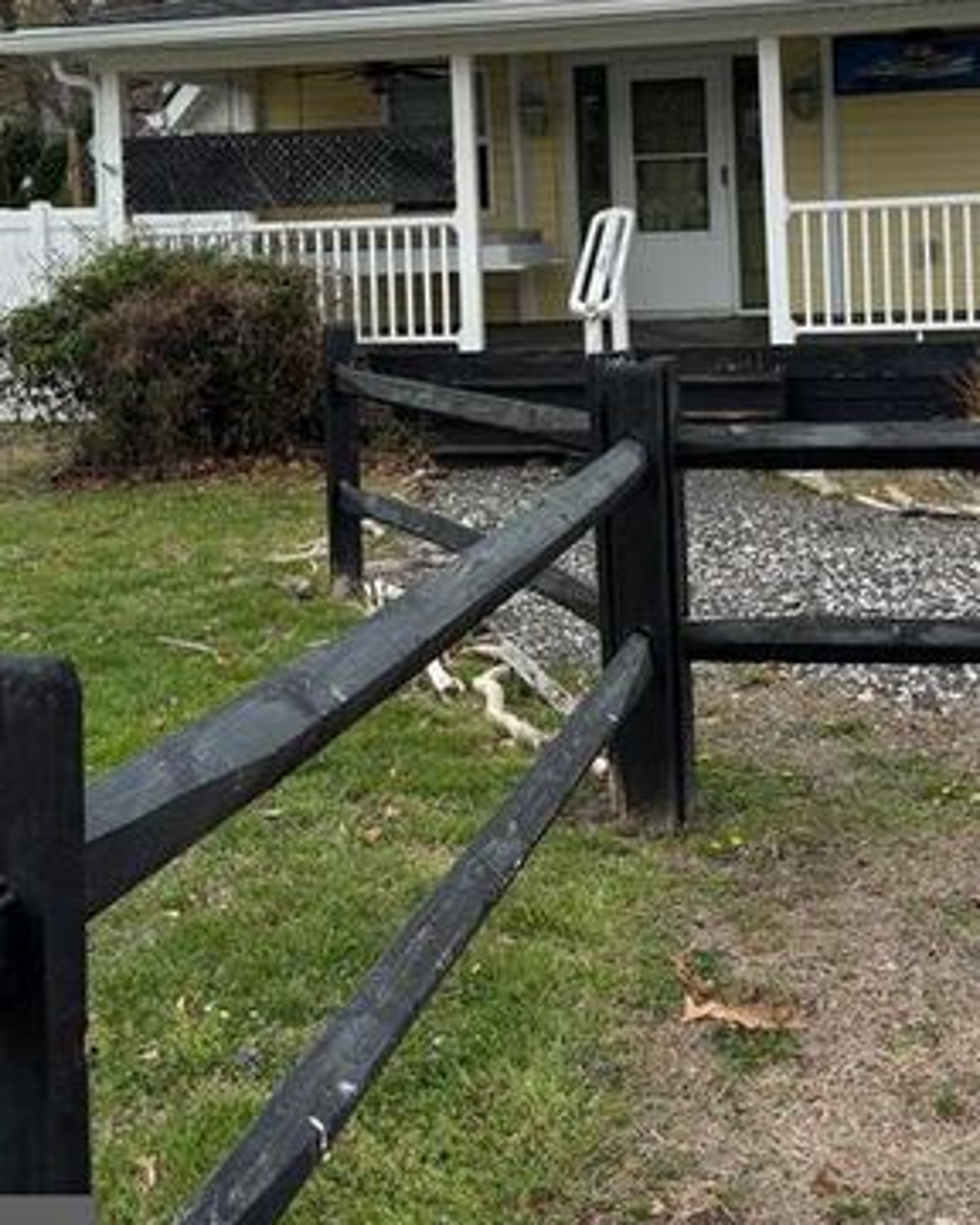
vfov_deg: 37.6
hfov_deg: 32.0
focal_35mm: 47
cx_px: 578
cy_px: 182
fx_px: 1704
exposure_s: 1/1949
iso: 50
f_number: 1.6
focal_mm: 5.96
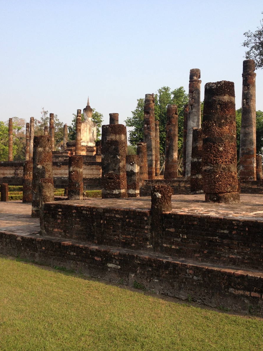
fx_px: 476
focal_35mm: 47
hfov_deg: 30.9
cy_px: 176
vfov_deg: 40.4
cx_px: 120
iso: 50
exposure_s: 1/657
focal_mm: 4.28
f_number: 2.4
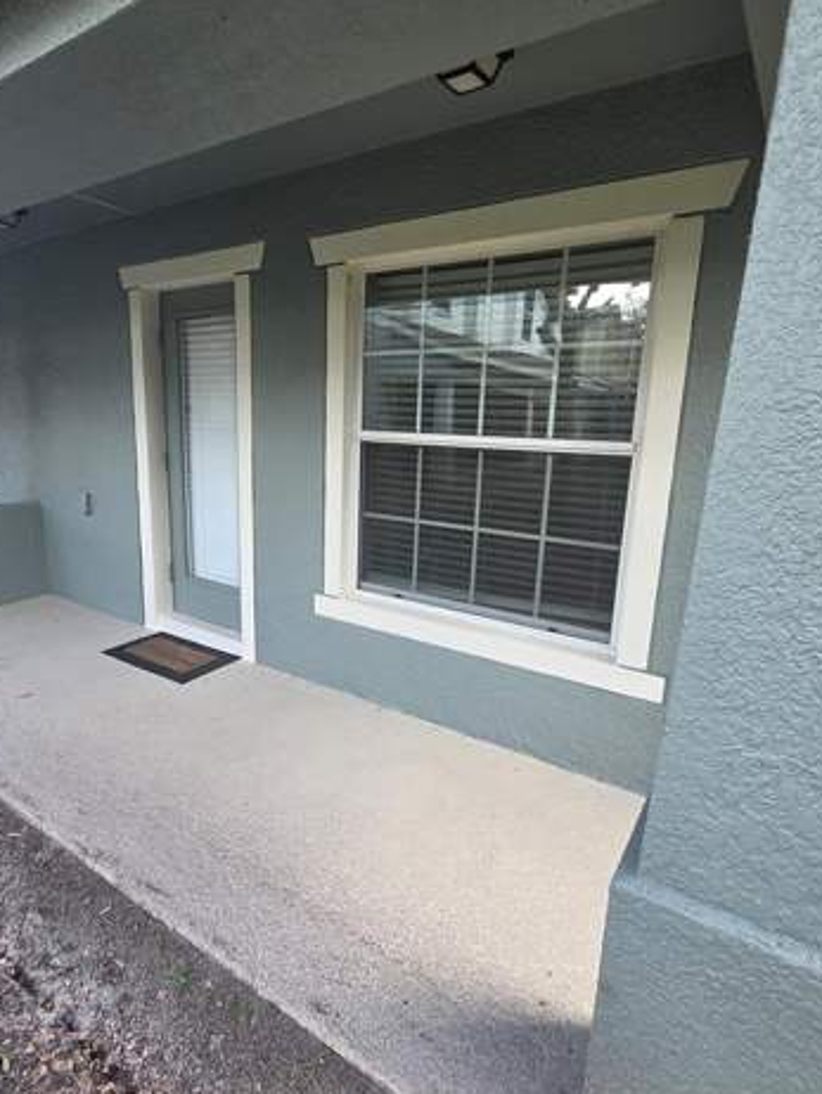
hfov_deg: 71.1
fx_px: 569
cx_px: 343
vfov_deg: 87.7
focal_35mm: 18
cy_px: 547
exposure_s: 1/120
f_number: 2.2
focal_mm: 2.2
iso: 80
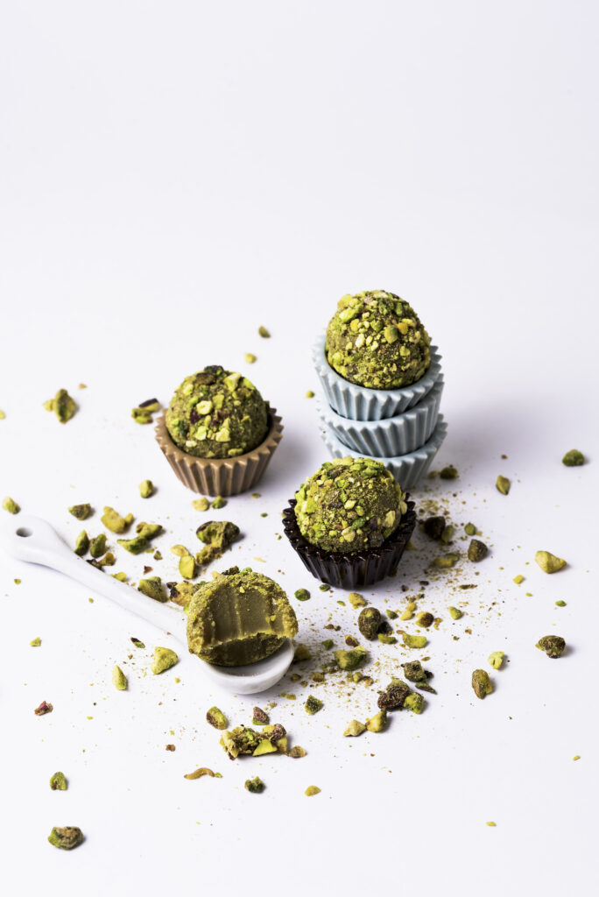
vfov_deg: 23.9
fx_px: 2118
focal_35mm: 85
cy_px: 448
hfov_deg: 16.1
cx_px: 300
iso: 100
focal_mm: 85
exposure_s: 1/200
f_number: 11
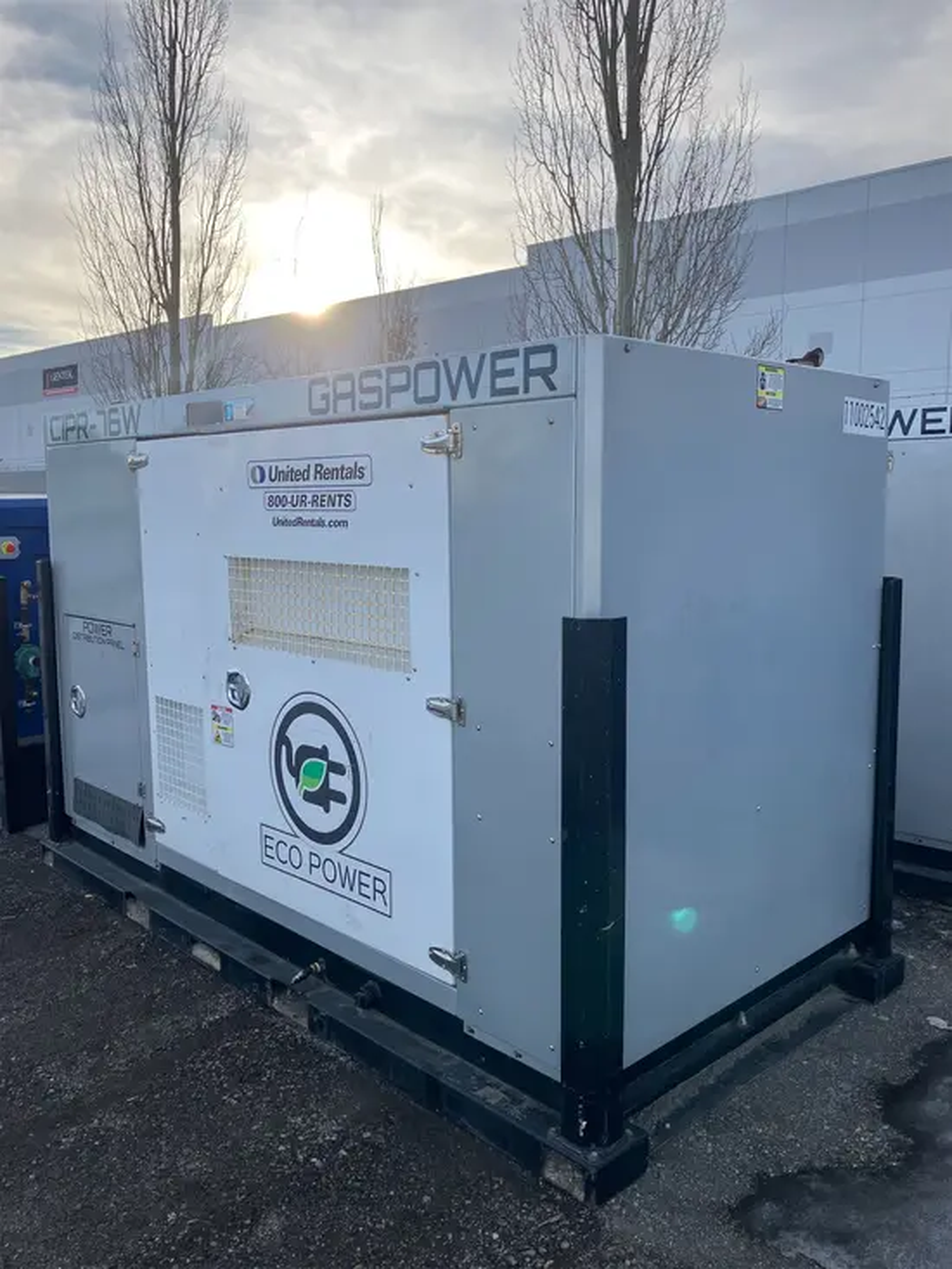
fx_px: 1026
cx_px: 476
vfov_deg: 63.4
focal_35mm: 28
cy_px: 634
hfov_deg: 49.8
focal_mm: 3.99
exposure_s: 1/1056
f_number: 1.8
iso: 32
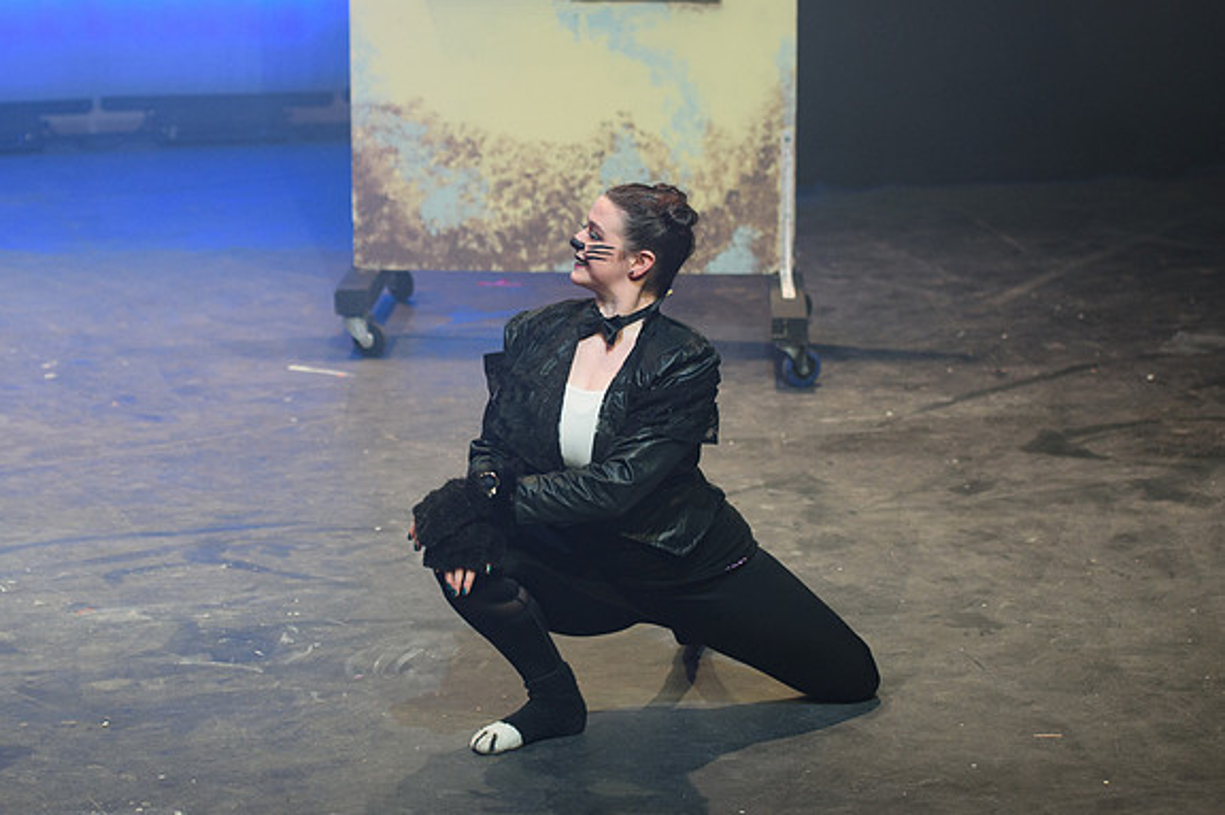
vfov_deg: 12.4
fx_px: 3740
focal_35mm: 110
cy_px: 310
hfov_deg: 18.6
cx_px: 553
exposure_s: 1/100
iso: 800
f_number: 2.8
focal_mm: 75
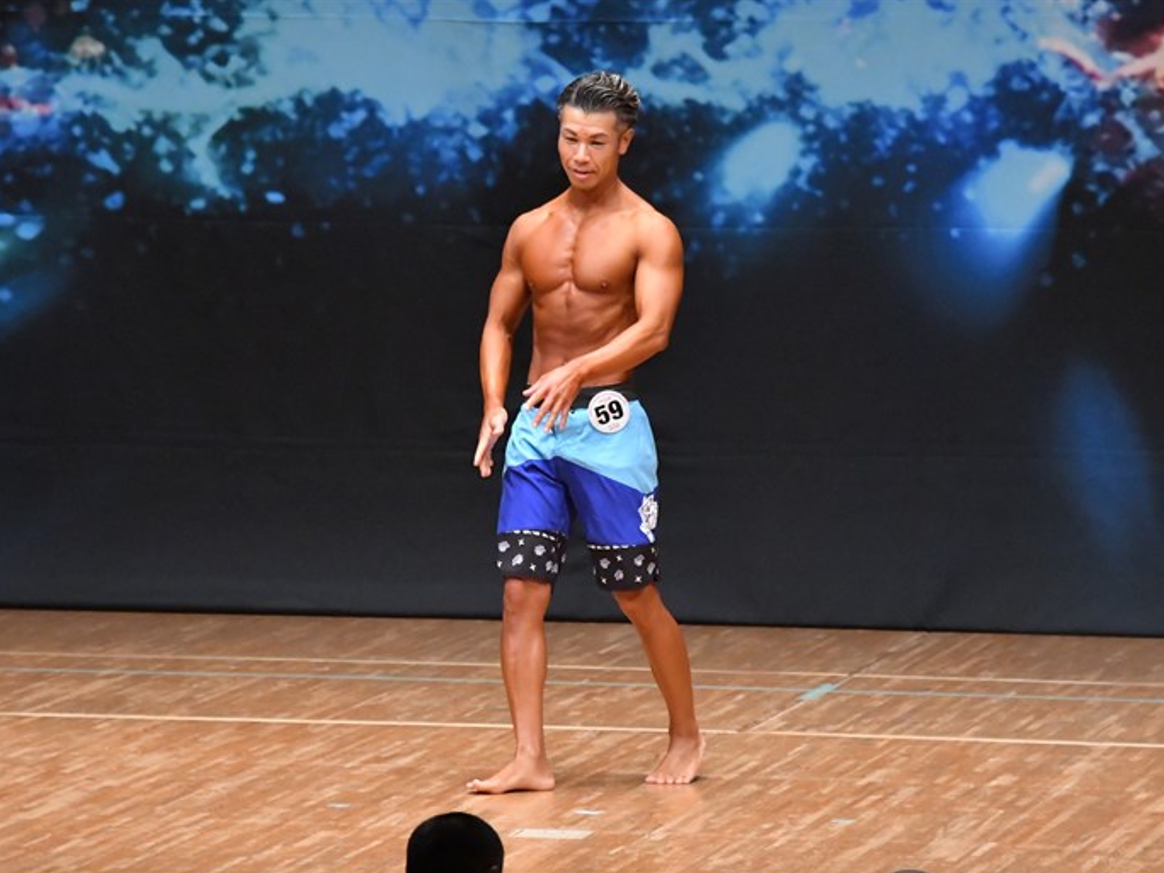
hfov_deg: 6.7
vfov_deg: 5.1
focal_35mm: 294
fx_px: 9886
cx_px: 561
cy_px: 437
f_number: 5.6
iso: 8000
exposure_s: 1/400
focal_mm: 180
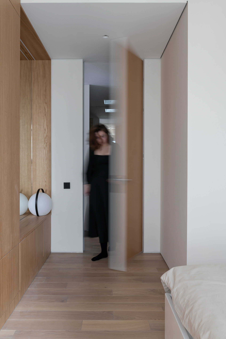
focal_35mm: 32
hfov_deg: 41.1
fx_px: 301
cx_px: 113
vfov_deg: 58.7
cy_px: 170
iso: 100
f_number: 9
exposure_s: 1/1.67
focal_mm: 32
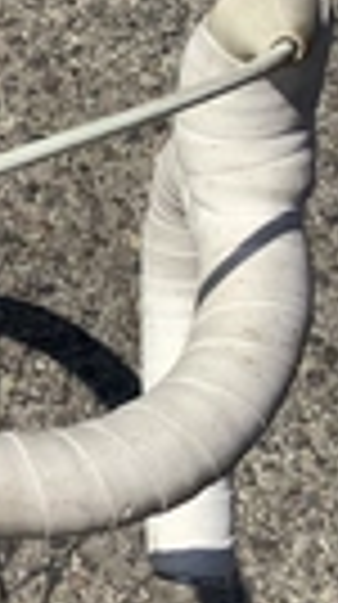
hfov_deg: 10.4
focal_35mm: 101
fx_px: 1615
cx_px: -464
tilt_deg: -59.1
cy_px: 225
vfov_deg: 21.1
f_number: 2.4
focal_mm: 3.3
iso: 25
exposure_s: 1/2551
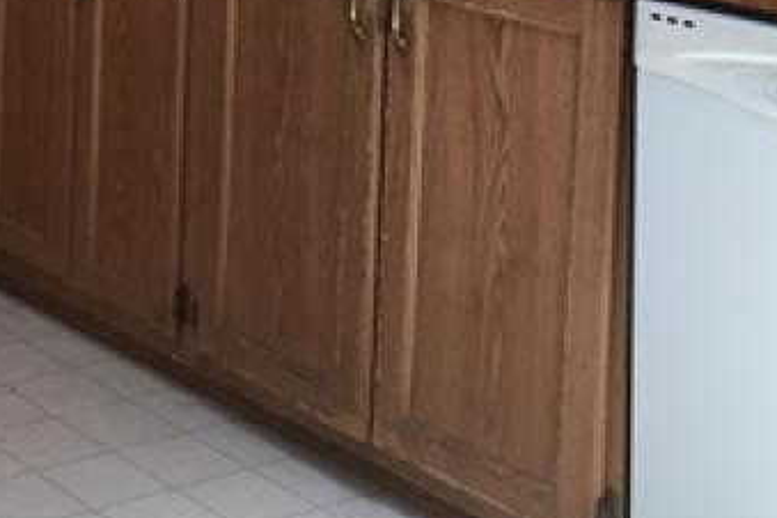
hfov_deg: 21.0
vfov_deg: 14.3
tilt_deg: -3.9
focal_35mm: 91
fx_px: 1964
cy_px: -181
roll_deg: -3.0
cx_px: -121
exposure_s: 1/40
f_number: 2.2
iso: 32
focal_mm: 4.15
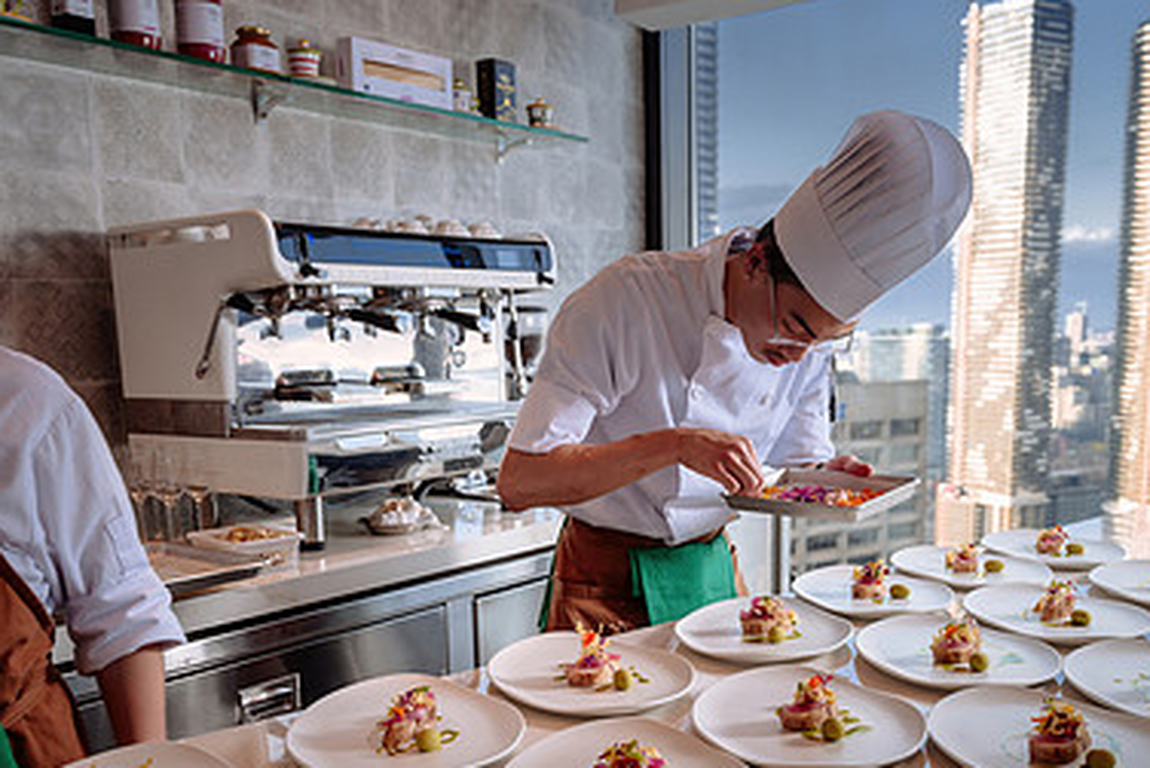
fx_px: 1182
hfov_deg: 51.8
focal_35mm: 37
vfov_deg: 35.3
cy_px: 565
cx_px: 627
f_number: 4
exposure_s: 1/125
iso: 100
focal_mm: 24
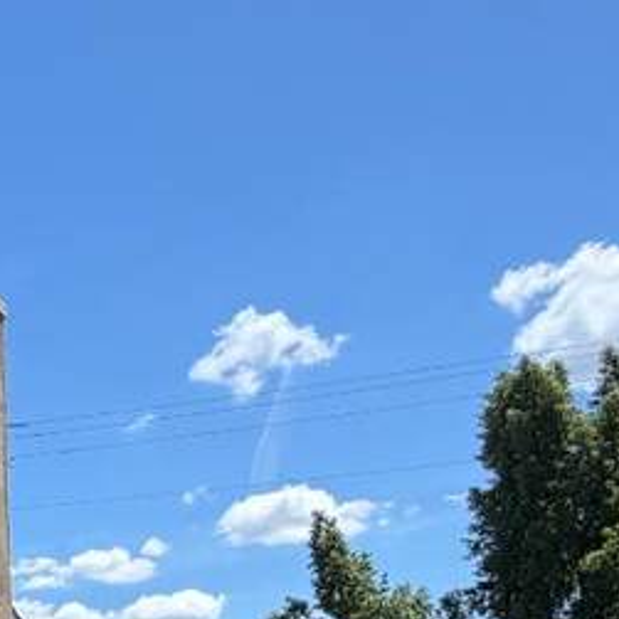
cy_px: 885
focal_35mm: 63
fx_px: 1275
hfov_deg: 22.3
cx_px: -321
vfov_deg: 23.0
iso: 32
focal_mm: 2.22
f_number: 2.2
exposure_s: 1/770
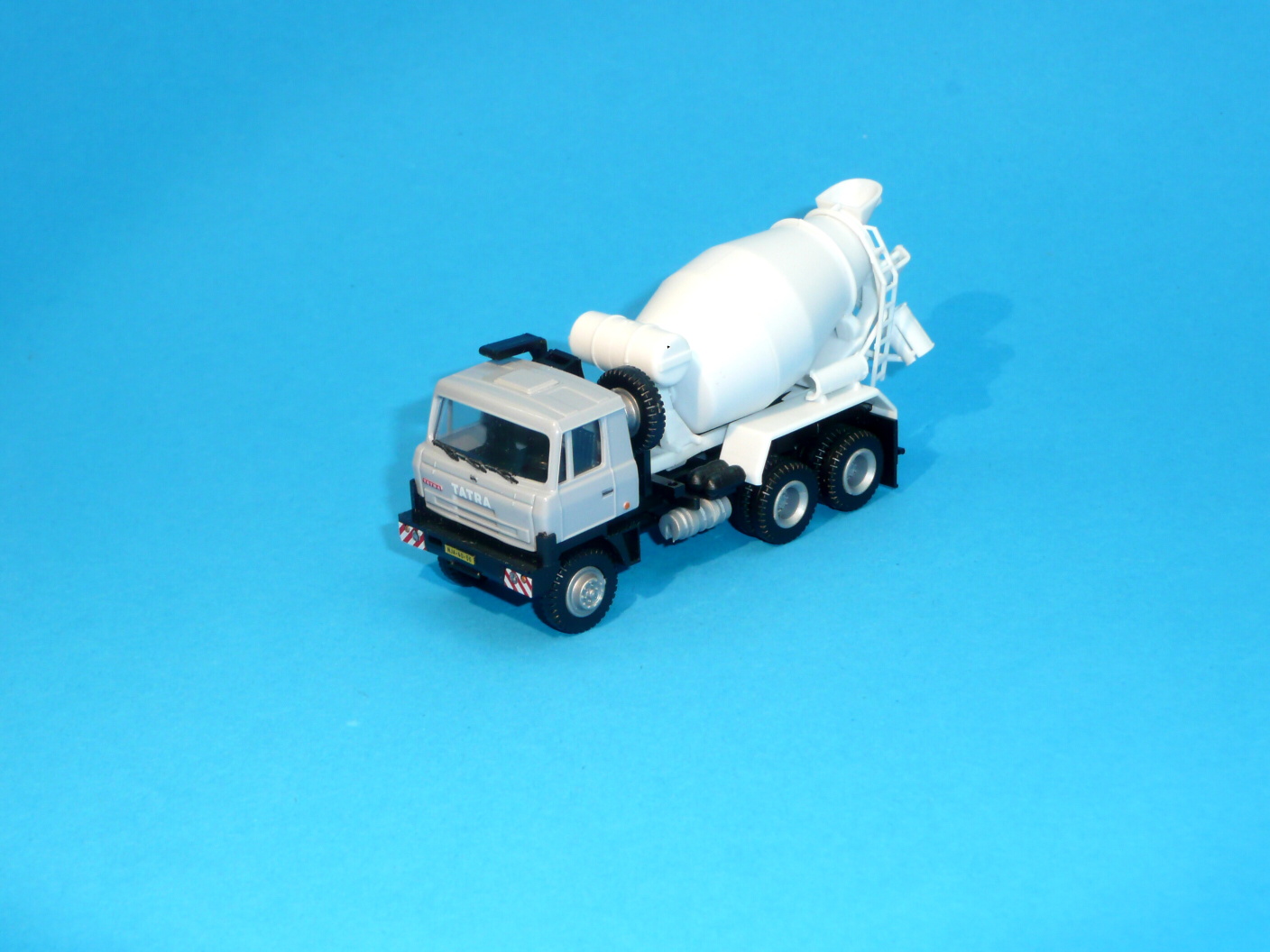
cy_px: 476
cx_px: 635
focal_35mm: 72
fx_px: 2642
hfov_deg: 27.0
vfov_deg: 20.4
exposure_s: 1/80
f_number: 4.6
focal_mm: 11.8
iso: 100
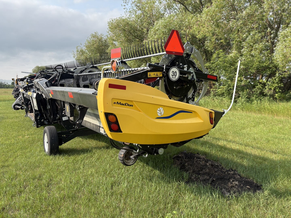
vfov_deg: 53.1
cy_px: 109
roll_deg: +0.1
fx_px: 219
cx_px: 146
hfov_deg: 67.3
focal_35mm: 26
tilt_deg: -5.6
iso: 50
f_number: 1.6
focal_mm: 5.96
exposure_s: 1/1517
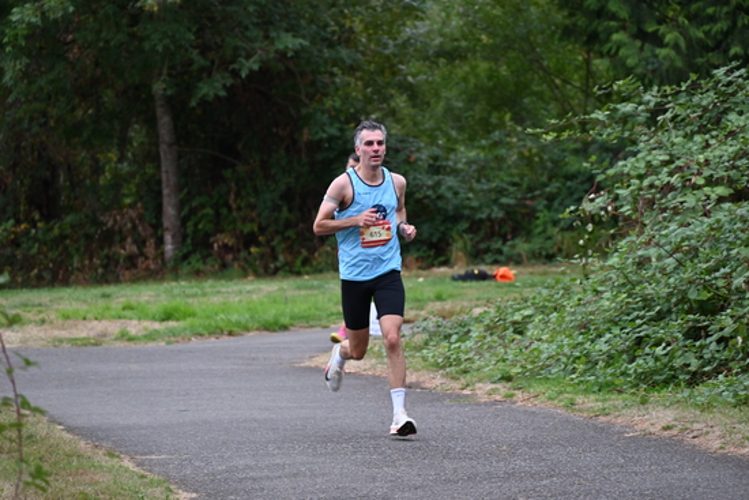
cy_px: 250
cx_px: 374
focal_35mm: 200
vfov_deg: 6.9
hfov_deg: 10.3
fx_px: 4162
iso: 1000
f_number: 6.3
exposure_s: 1/250
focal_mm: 200
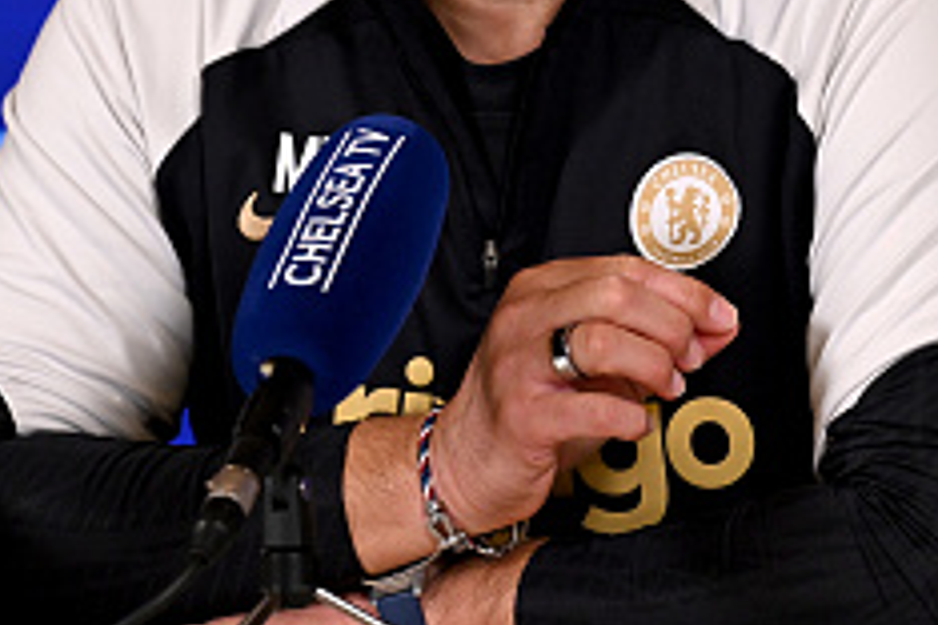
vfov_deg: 2.7
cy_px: 16
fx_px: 13235
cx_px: 561
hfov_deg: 4.1
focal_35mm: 508
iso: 1600
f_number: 3.2
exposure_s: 1/500
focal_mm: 200
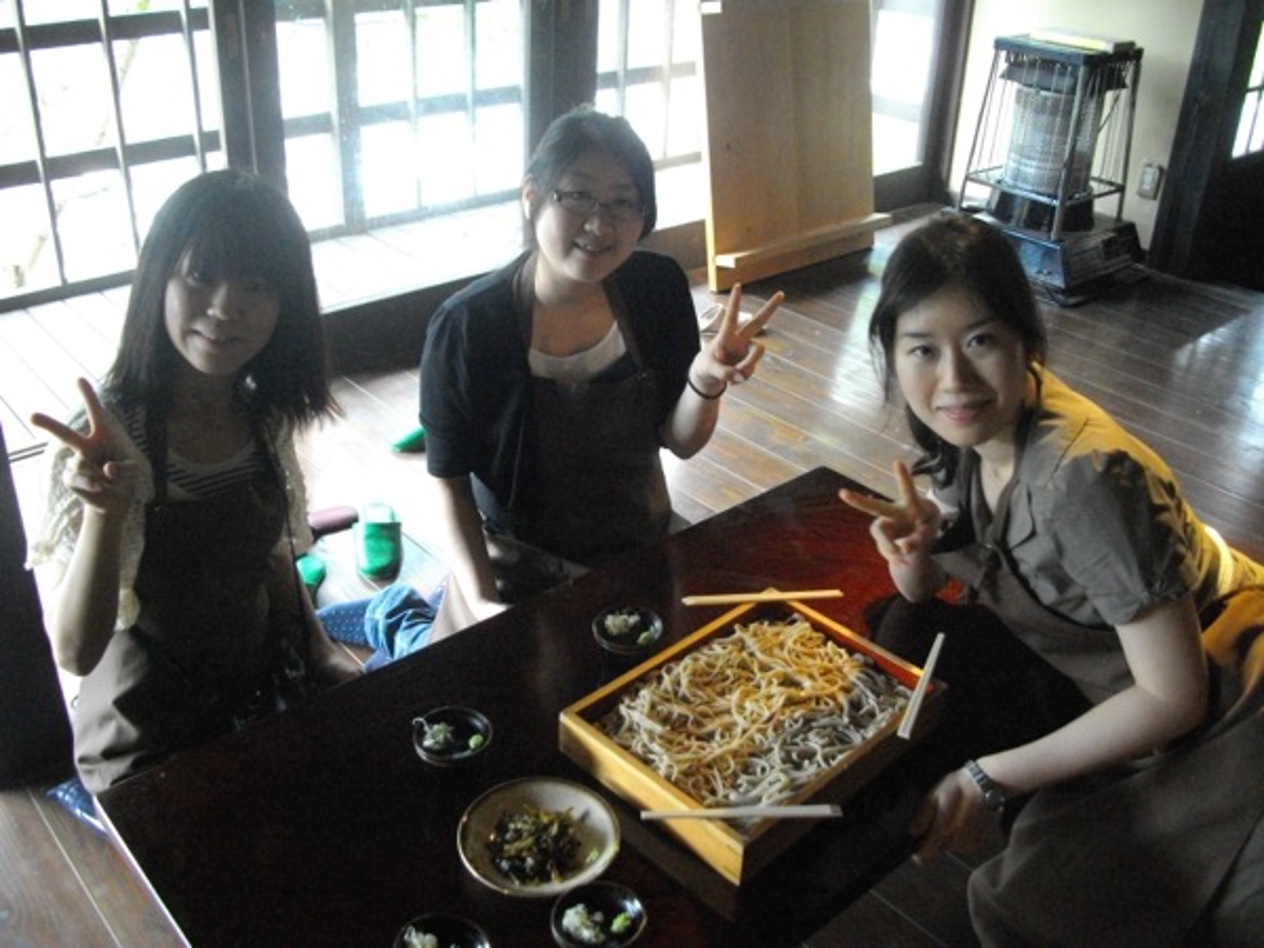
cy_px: 474
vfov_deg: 45.4
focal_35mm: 31
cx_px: 632
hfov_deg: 58.4
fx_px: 1132
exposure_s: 1/50
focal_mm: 5.7
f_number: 2.9
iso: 732
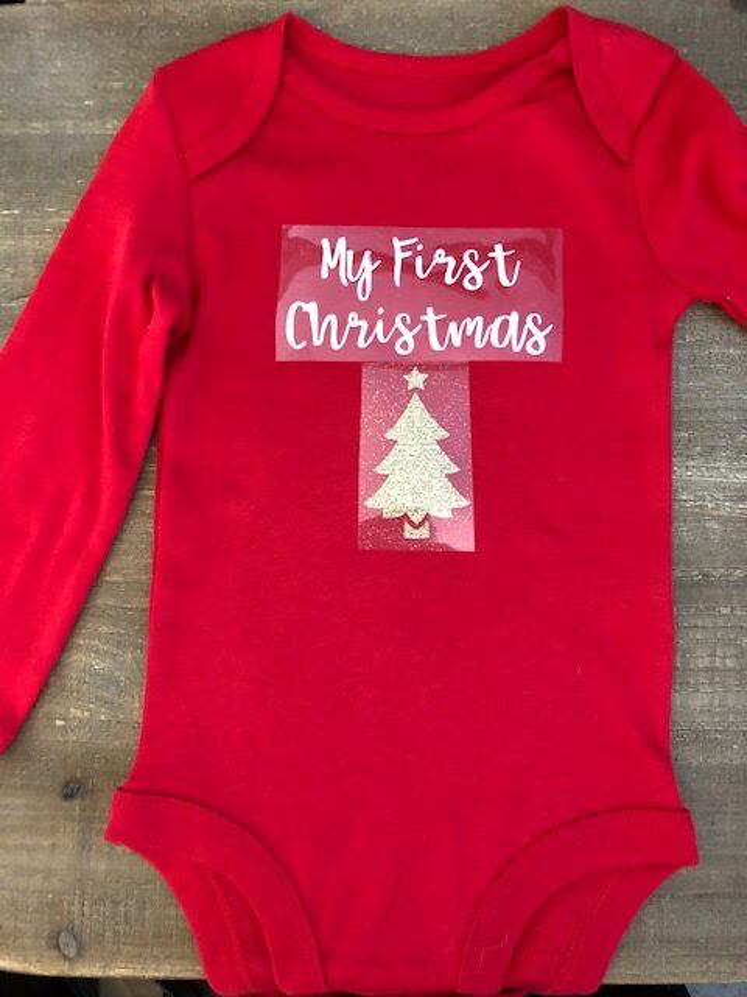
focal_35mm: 28
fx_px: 806
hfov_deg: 49.7
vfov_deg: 63.4
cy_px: 498
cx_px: 374
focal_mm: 3.99
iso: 100
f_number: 1.8
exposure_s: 1/6
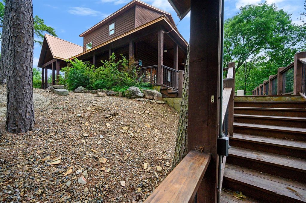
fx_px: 119
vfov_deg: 81.1
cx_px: 153
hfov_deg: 104.3
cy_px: 102
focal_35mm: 14
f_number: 5
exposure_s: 1/125
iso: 640
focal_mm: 14
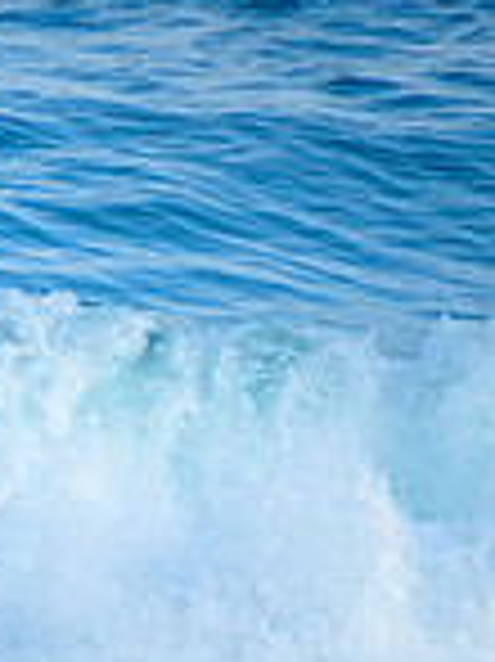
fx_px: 35572
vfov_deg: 1.1
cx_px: -467
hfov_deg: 0.8
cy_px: 381
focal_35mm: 1863
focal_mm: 400
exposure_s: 1/1250
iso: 500
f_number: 5.6
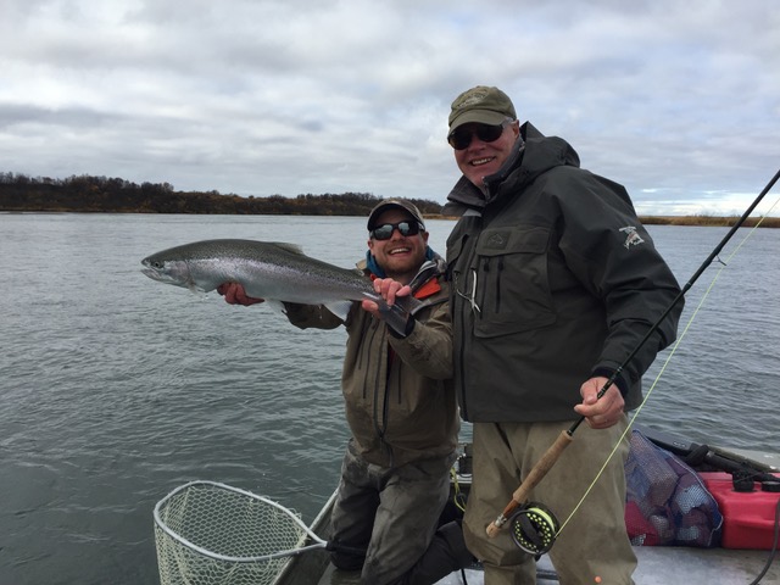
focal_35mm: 29
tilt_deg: -5.7
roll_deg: -1.7
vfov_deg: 48.2
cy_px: 292
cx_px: 390
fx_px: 653
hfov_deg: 61.7
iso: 32
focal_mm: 4.15
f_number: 2.2
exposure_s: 1/1068
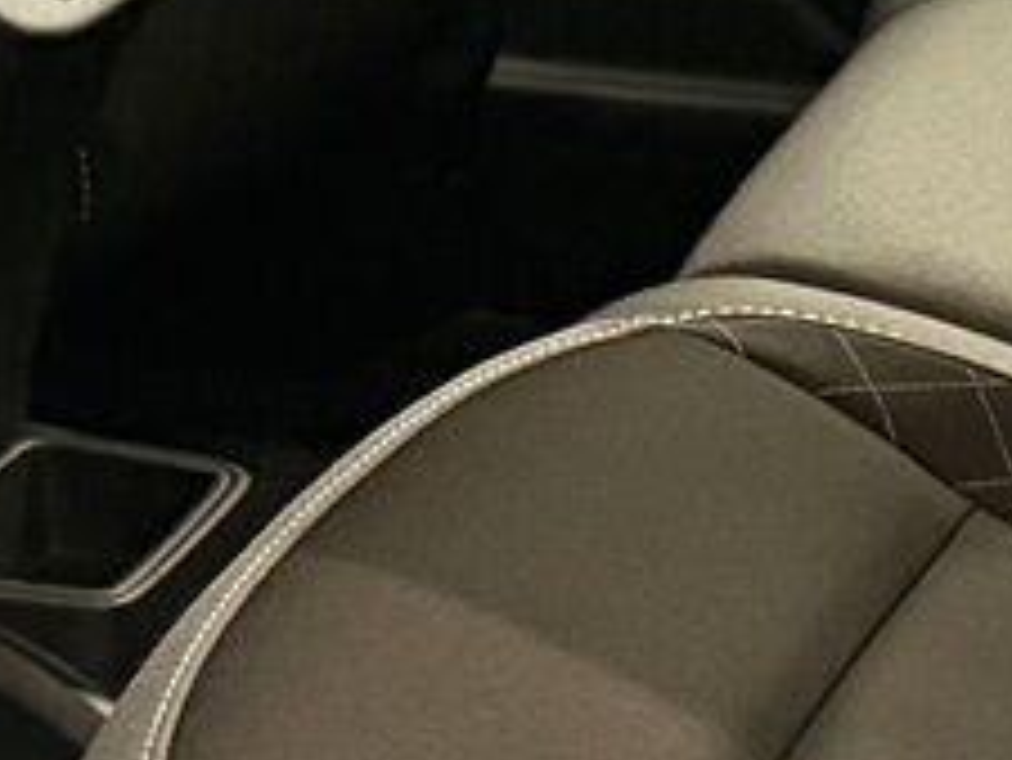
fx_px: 5324
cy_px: 153
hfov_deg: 10.8
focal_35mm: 182
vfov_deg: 8.2
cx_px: 704
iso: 800
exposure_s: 1/50
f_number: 1.78
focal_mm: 6.76
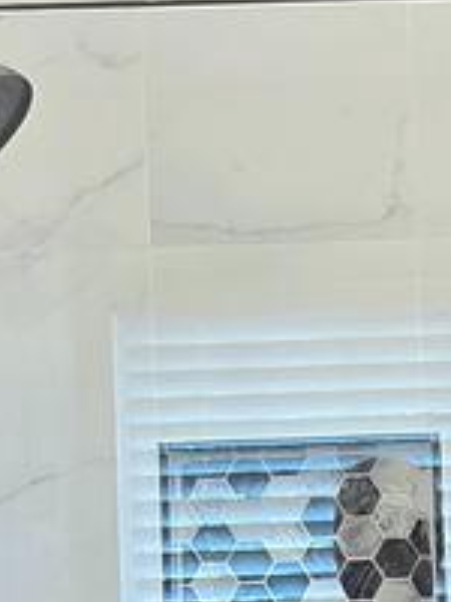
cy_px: 725
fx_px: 1737
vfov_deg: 18.6
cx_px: 358
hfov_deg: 14.7
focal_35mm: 100
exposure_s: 1/120
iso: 200
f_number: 2.2
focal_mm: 2.2
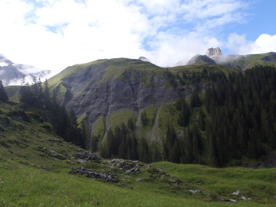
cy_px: 107
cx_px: 125
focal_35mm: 31
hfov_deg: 58.3
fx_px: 247
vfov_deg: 45.4
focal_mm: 5
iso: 80
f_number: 4.5
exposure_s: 1/320
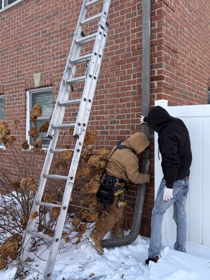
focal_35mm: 31
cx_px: 119
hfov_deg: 45.3
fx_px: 251
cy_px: 134
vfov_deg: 58.3
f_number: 1.6
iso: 50
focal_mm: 5.96
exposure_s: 1/667
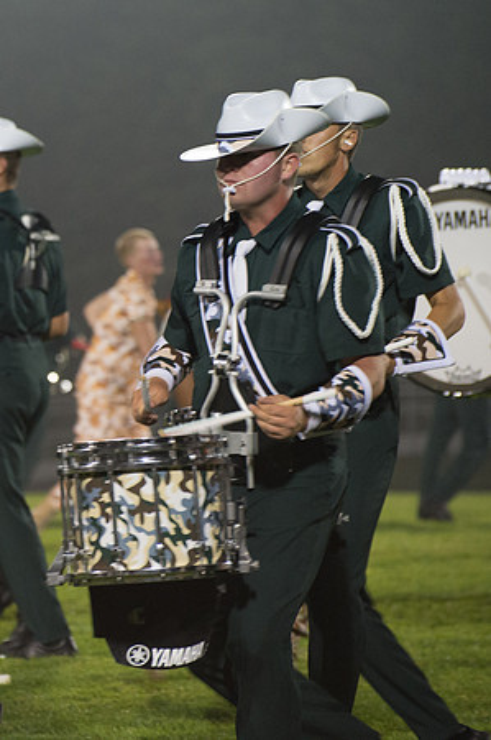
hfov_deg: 4.3
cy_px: 308
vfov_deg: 6.5
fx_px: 6476
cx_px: -39
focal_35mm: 316
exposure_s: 1/160
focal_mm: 180
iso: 3200
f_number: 5
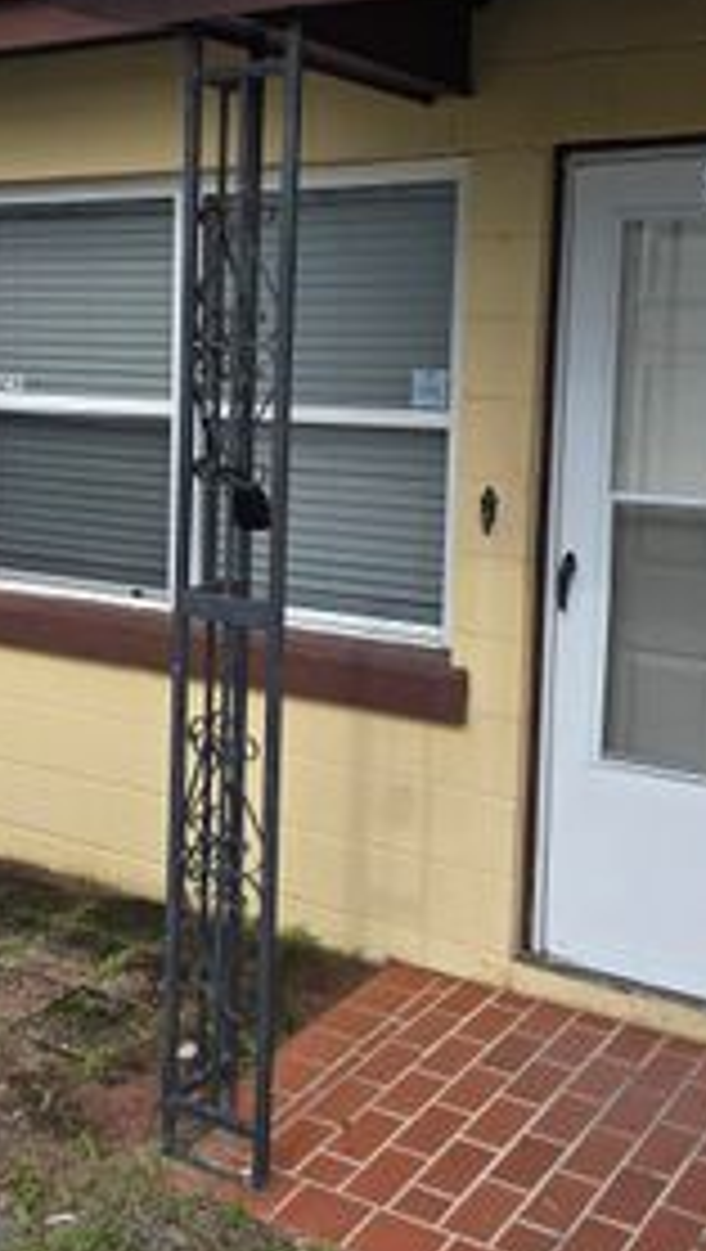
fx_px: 1493
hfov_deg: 26.2
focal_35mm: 45
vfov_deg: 45.1
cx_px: 166
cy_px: 488
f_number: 1.7
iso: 12
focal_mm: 6.3
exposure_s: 1/371
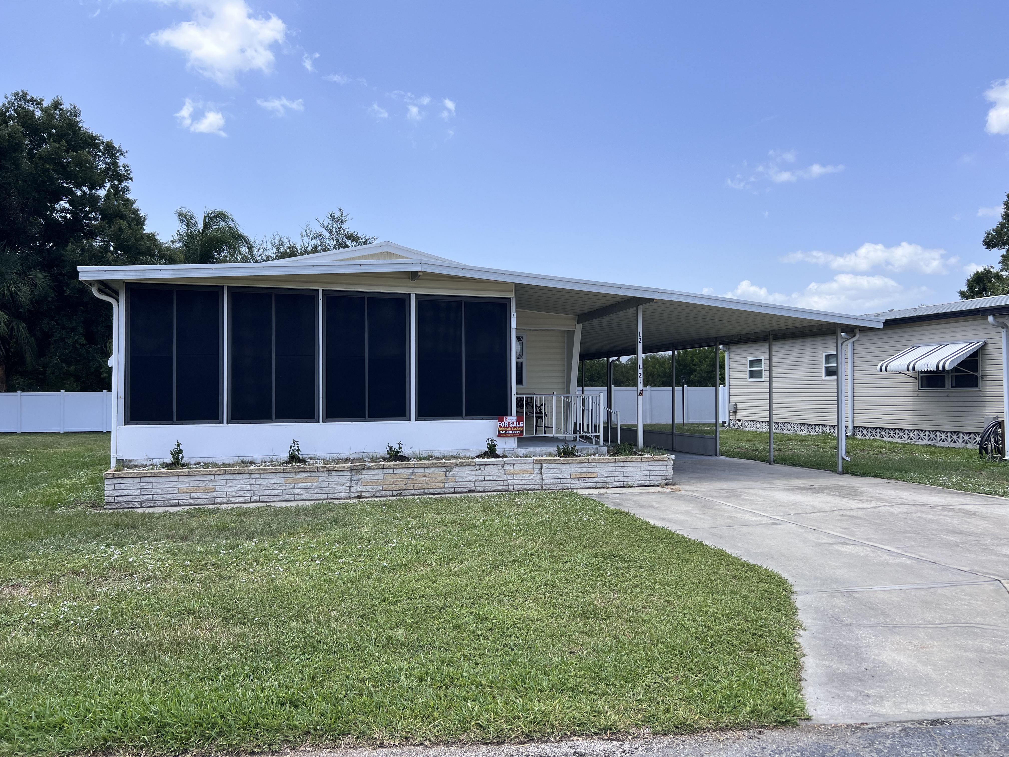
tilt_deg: +1.3
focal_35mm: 26
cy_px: 378
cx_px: 504
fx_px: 758
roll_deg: +0.3
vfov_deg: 53.1
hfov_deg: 67.3
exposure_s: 1/3356
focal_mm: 5.7
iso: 50
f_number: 1.5
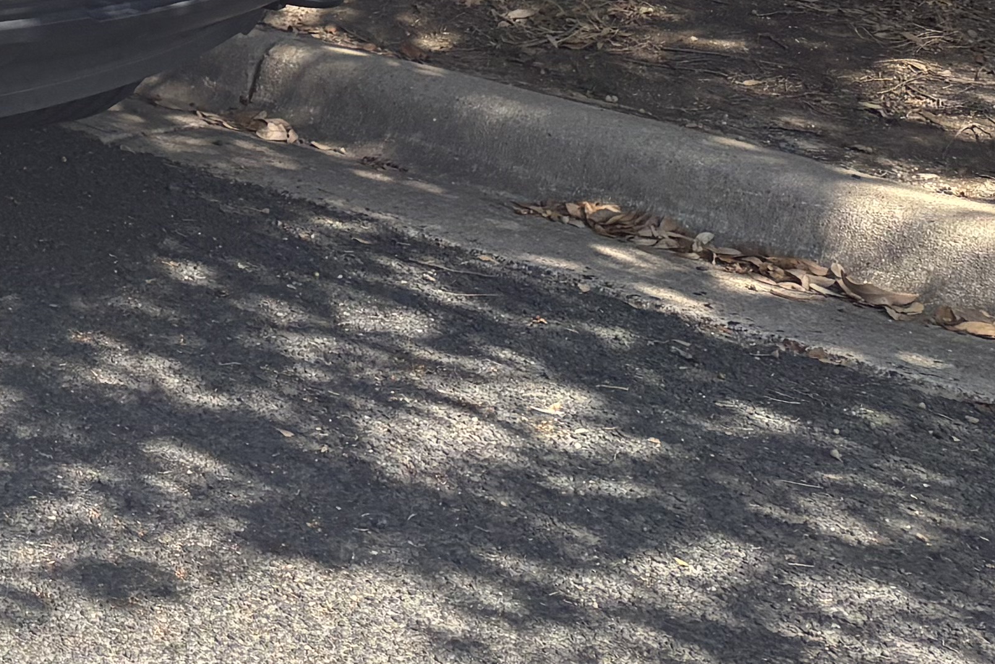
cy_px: -429
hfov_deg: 17.6
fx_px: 2653
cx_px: -735
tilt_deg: -6.5
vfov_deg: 13.2
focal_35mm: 96
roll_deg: +1.1
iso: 64
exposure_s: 1/1667
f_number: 1.6
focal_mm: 5.96
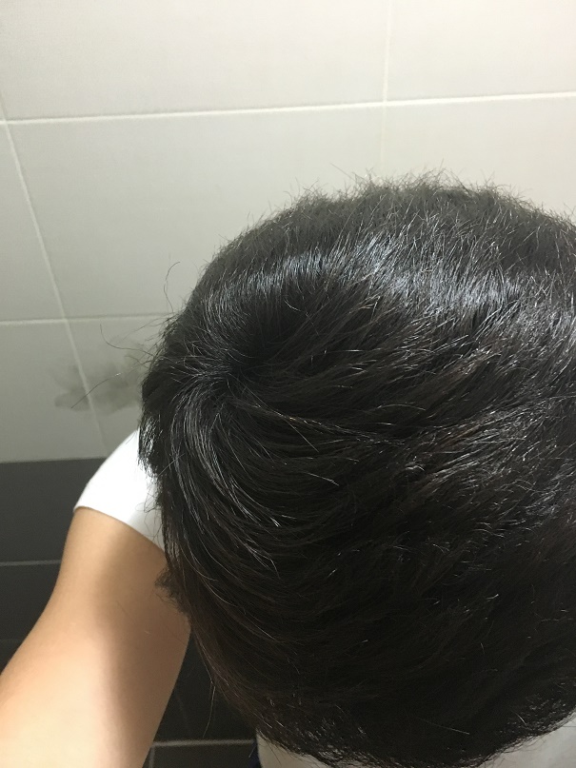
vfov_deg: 61.7
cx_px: 288
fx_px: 644
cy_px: 384
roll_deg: +2.2
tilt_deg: -36.6
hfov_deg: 48.2
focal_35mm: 29
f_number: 2.2
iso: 200
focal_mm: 4.15
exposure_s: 1/30
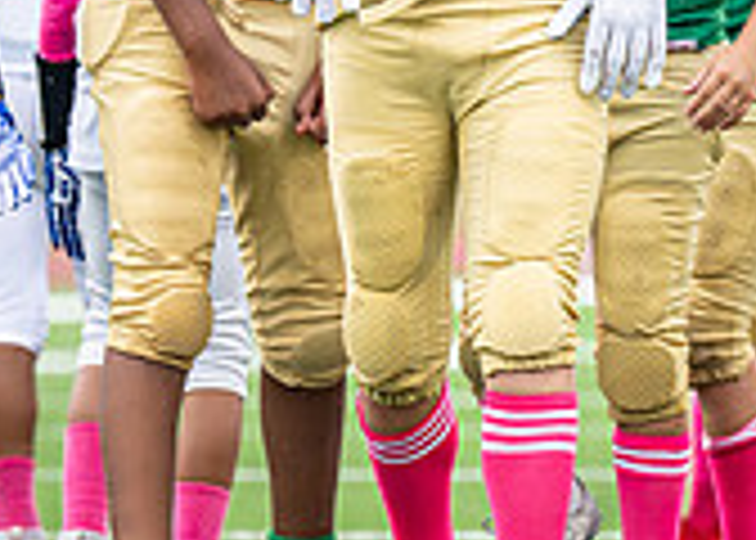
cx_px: 431
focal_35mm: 680
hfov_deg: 3.0
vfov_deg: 2.1
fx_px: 14600
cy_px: -210
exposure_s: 1/1000
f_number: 2.8
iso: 400
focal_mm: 153
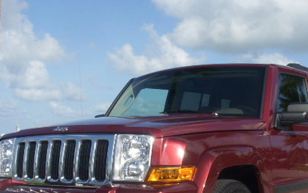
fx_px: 504
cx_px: 180
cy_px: 171
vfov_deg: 21.2
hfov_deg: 33.9
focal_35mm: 60
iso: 100
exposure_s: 1/320
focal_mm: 6.3
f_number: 6.6
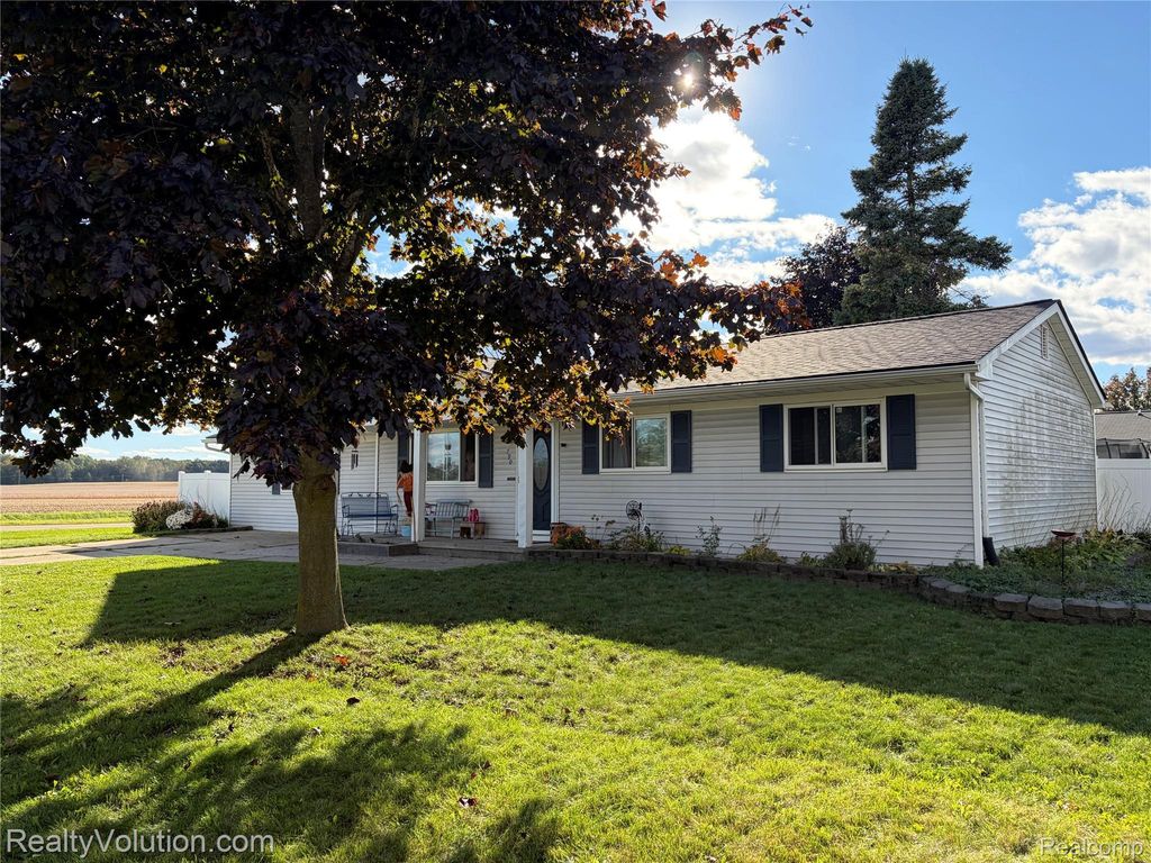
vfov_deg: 53.1
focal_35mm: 26
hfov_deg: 67.3
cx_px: 576
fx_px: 865
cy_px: 432
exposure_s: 1/1484
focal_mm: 5.96
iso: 64
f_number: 1.6
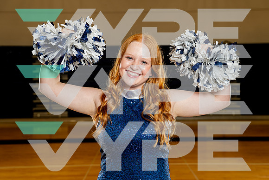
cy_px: 89
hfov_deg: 35.7
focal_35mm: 56
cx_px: 135
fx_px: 417
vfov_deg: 24.3
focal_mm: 51
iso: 320
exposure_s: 1/250
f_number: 4
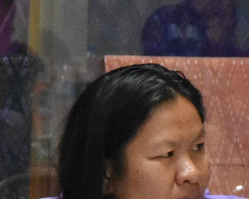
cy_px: 313
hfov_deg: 3.9
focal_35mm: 487
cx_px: -215
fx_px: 3588
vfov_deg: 3.2
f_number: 5
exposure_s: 1/160
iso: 2500
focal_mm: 60
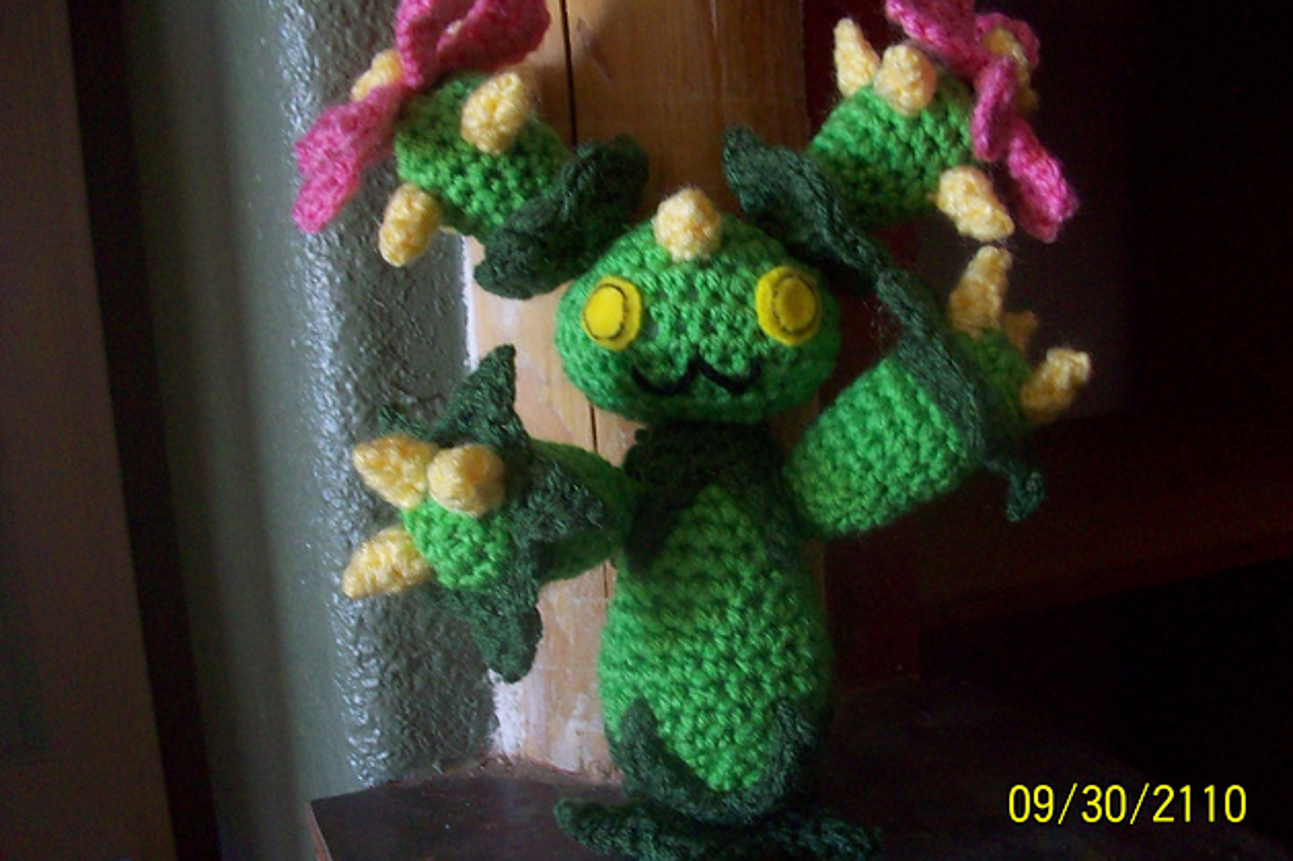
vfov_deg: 36.9
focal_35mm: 36
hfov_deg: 53.1
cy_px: 429
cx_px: 656
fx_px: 1293
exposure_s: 1/8
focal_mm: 5.7
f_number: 2.8
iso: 200
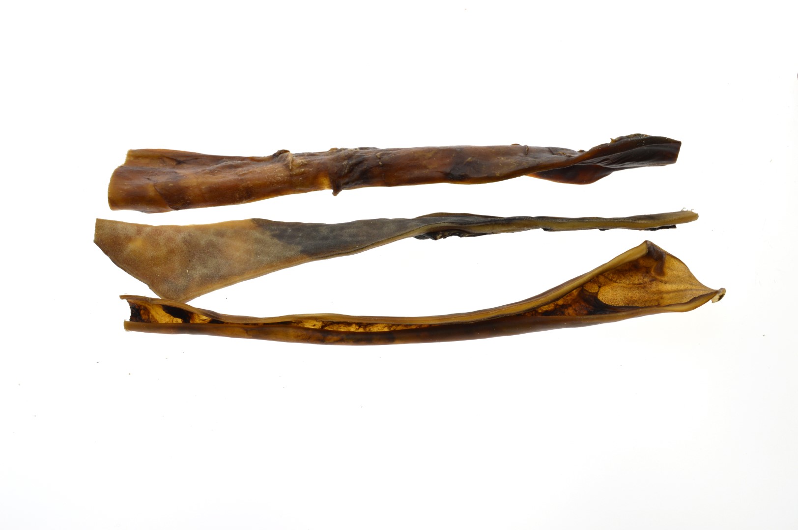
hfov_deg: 55.1
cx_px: 399
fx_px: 764
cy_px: 265
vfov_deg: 38.3
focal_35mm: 34
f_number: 9
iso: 100
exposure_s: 1/125
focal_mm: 23
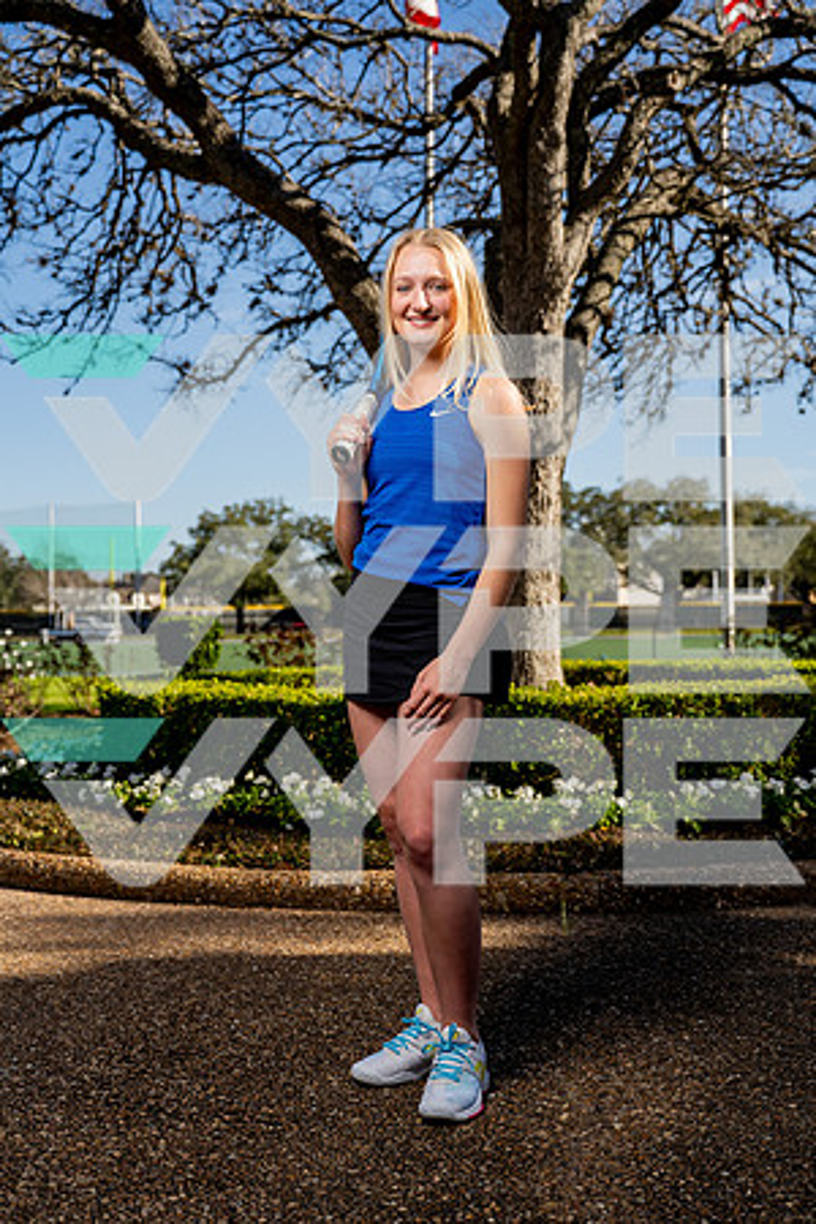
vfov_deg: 44.5
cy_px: 612
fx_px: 1496
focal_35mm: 44
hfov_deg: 30.5
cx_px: 408
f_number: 4
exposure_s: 1/1250
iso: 100
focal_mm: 44
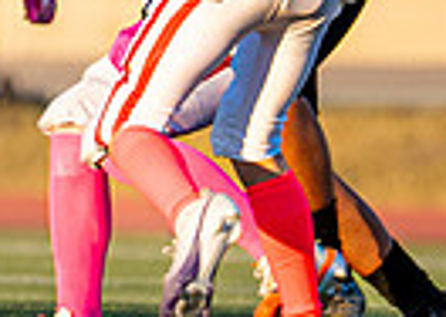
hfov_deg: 1.3
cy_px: -50
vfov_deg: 0.9
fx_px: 19740
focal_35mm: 1560
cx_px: -581
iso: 100
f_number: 2.8
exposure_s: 1/1000
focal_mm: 200
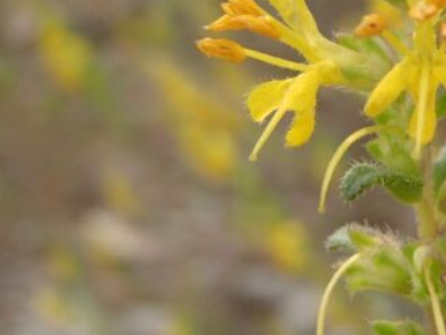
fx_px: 1109
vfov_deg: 17.0
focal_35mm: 86
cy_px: 58
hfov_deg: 21.9
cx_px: 445
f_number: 4.7
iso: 100
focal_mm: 6.64
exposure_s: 1/400
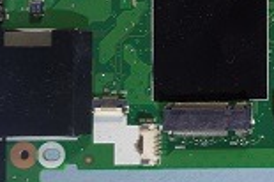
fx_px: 1216
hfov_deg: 11.4
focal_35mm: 160
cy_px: 92
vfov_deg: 8.6
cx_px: 578
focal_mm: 22
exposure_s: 1/6
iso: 100
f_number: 8
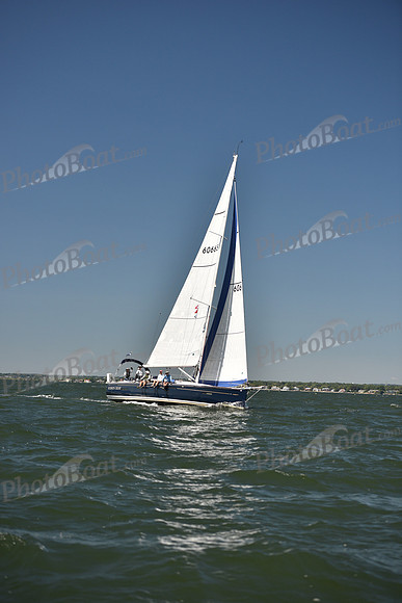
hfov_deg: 19.5
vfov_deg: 28.8
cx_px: 201
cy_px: 302
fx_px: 1172
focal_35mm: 70
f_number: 3.2
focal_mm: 70
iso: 250
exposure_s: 1/1250
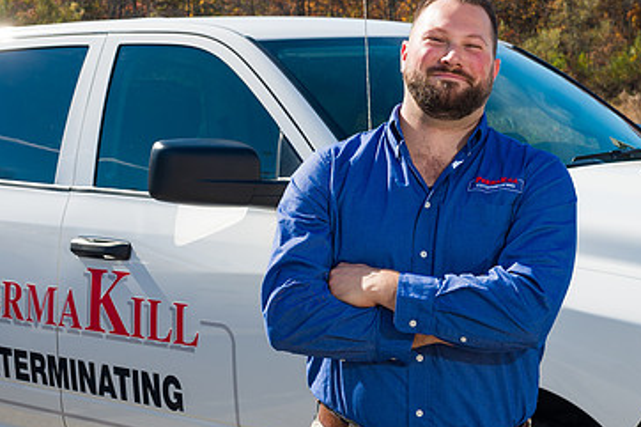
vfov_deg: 16.2
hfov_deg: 24.2
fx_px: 1495
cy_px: 149
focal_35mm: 84
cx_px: 287
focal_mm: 50
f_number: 11
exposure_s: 1/200
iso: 100
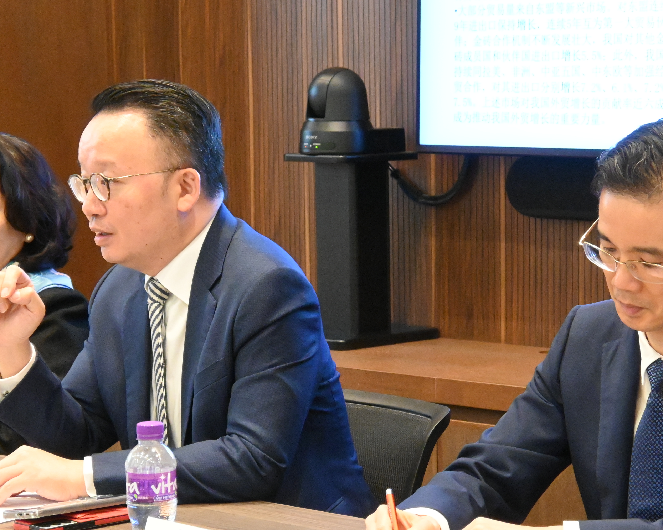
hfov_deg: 15.6
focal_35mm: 123
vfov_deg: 12.5
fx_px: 2414
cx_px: 366
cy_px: 283
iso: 10000
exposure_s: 1/60
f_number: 6.3
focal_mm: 50
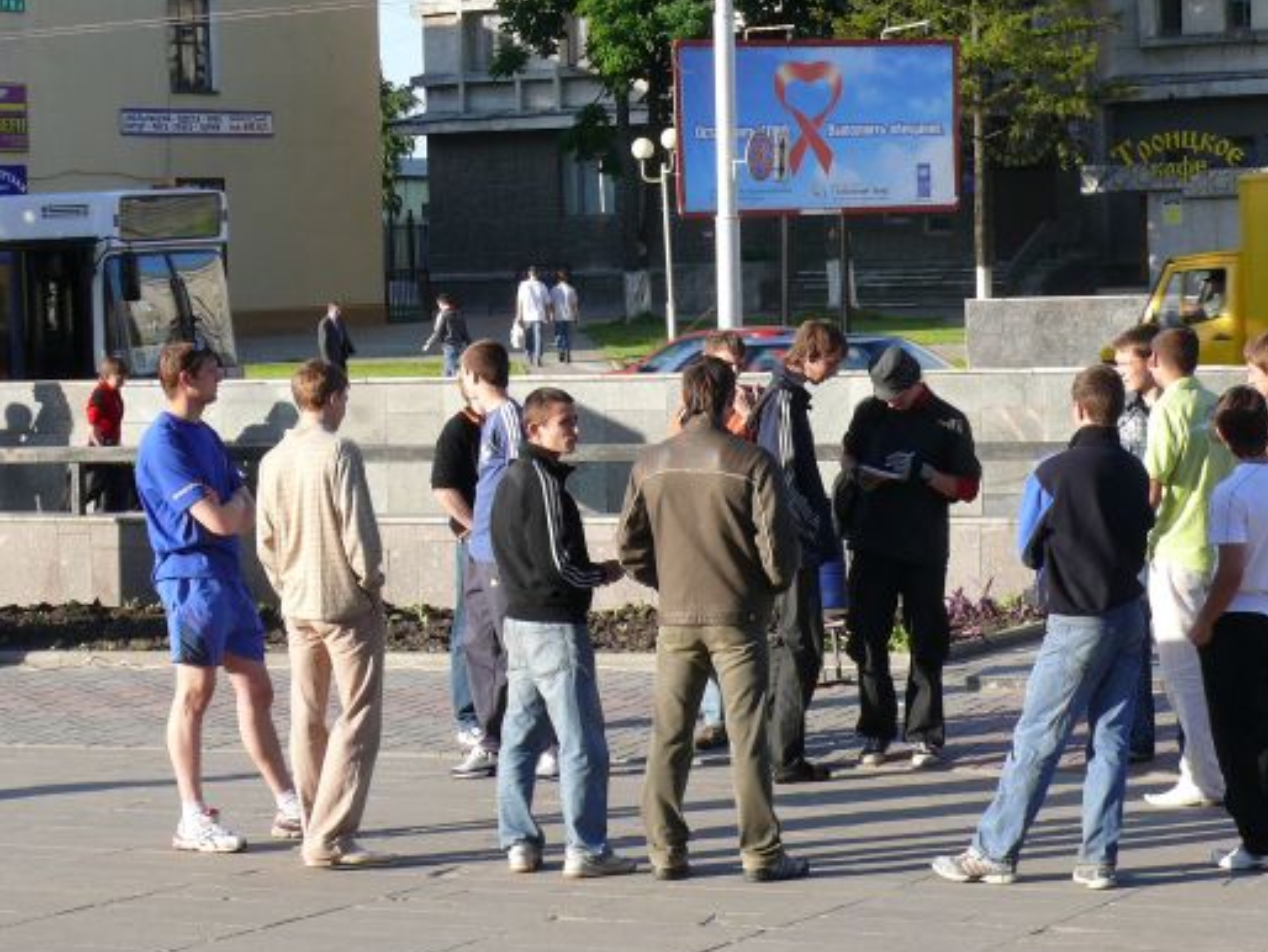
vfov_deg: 13.5
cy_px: 513
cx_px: 686
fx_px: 4031
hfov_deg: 17.9
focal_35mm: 110
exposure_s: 1/200
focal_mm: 15
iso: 100
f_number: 5
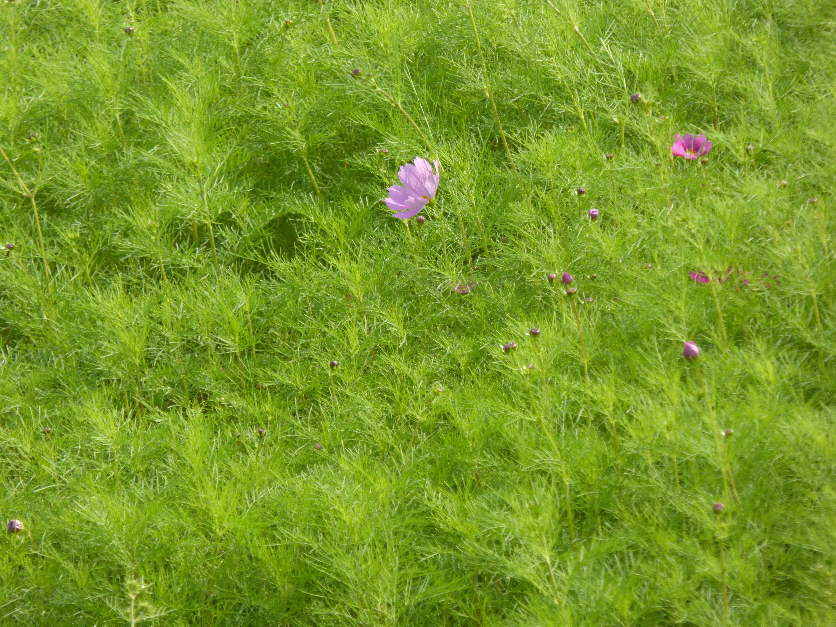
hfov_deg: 4.1
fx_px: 11568
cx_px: 418
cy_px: 314
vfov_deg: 3.1
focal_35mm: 479
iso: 160
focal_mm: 77.3
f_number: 6
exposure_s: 1/400
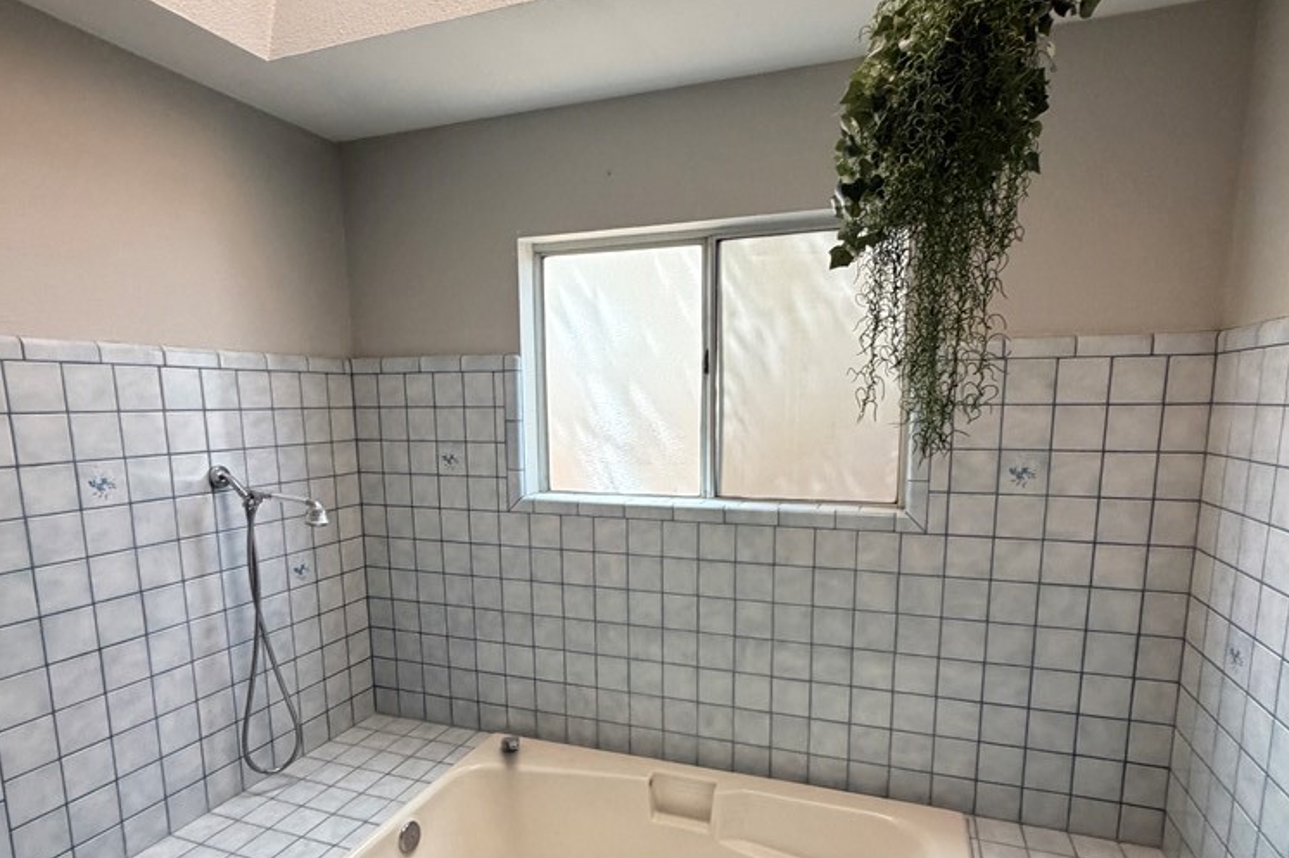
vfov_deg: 61.3
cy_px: 518
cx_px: 643
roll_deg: +0.8
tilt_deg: -10.2
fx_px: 716
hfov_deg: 84.0
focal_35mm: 20
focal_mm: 2.22
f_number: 2.2
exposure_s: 1/60
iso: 400
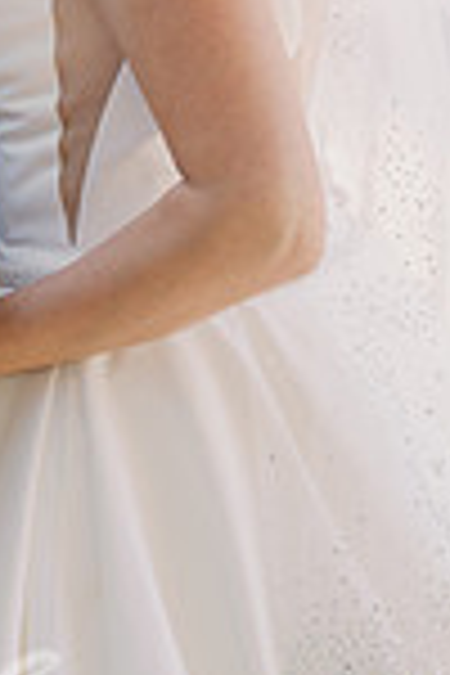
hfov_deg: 8.9
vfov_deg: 13.2
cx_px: -74
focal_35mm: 153
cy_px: -45
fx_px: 2869
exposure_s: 1/125
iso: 80
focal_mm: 51
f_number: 2.8
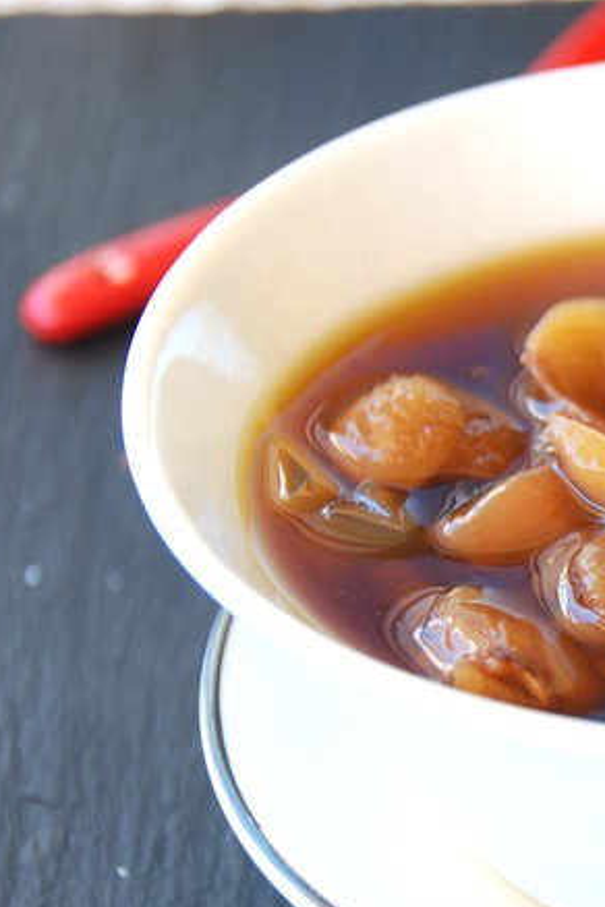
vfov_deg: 10.7
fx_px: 4840
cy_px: 540
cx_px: 804
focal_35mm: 192
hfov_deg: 7.1
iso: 100
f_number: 5
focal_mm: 70
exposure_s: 1/50
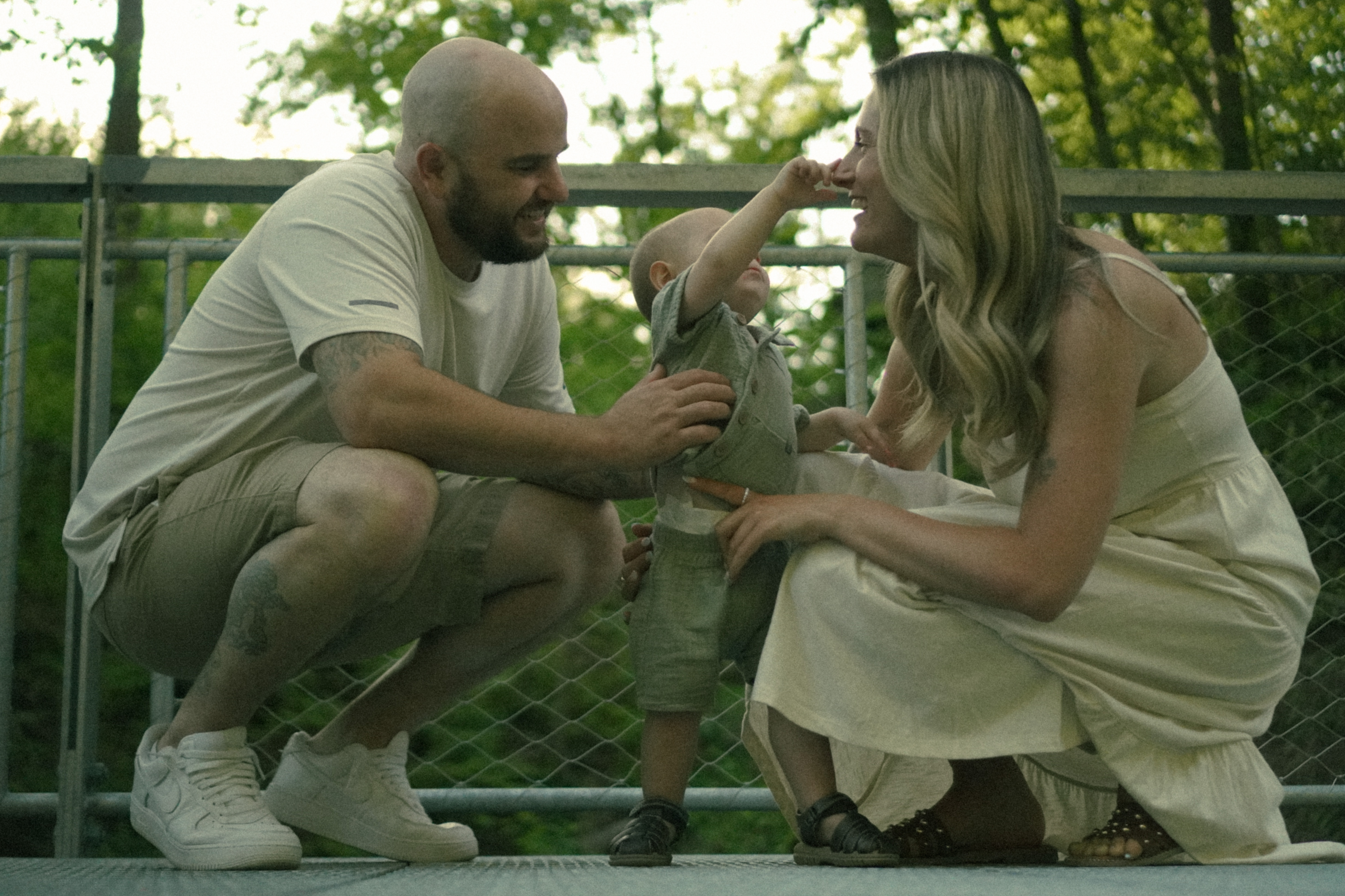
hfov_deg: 37.9
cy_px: 448
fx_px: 1961
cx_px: 672
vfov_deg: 25.7
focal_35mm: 52
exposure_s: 1/200
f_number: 2
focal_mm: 35
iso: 4000
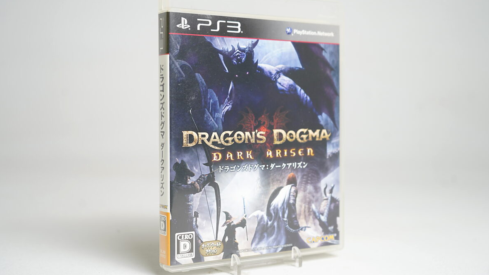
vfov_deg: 23.1
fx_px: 674
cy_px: 134
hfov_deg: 39.9
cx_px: 247
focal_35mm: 52
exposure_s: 1/30
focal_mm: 49
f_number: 4.5
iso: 160
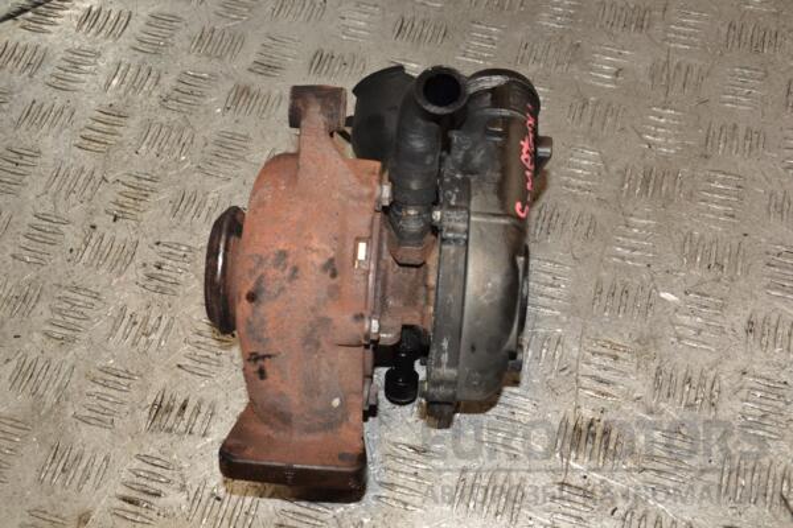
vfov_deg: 29.9
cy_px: 264
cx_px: 396
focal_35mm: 45
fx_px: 991
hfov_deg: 43.6
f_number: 10
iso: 800
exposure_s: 1/200
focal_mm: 30
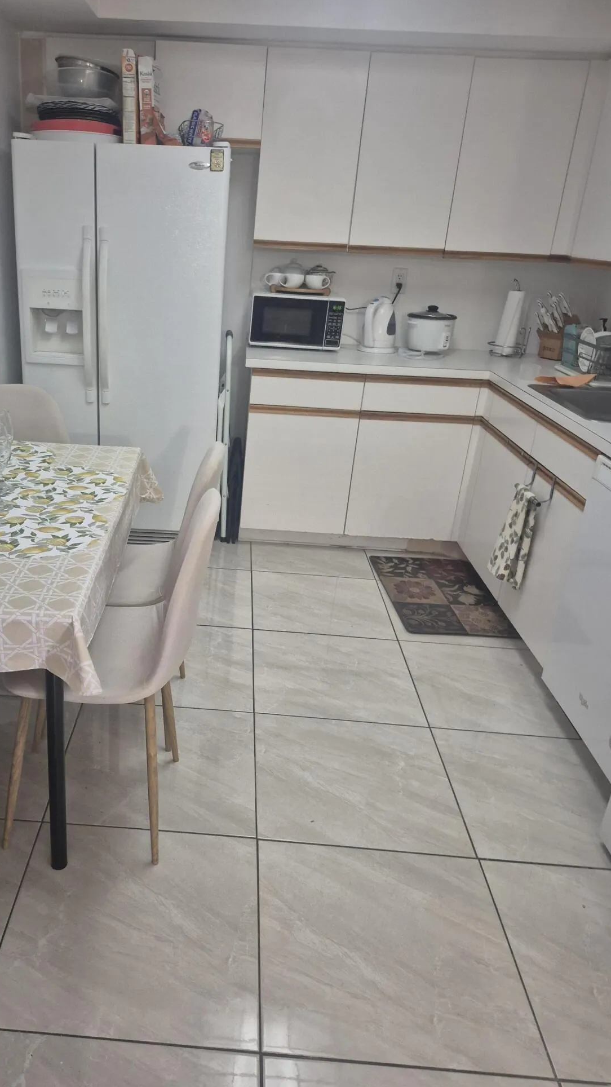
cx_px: 199
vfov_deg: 71.9
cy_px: 560
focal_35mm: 26
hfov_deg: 43.7
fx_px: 749
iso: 320
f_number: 1.8
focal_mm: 5.4
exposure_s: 1/34
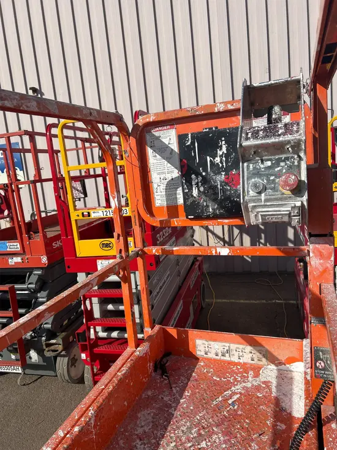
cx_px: 168
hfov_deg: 53.1
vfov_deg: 67.3
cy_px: 225
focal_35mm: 26
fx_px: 337
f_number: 1.5
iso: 50
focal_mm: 5.7
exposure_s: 1/6579
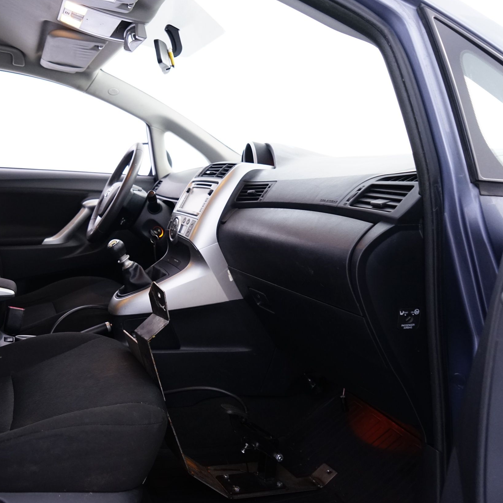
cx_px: 129
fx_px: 510
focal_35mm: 31
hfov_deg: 50.5
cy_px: 251
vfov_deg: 52.5
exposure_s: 1/10
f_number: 4.5
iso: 2000
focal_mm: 24
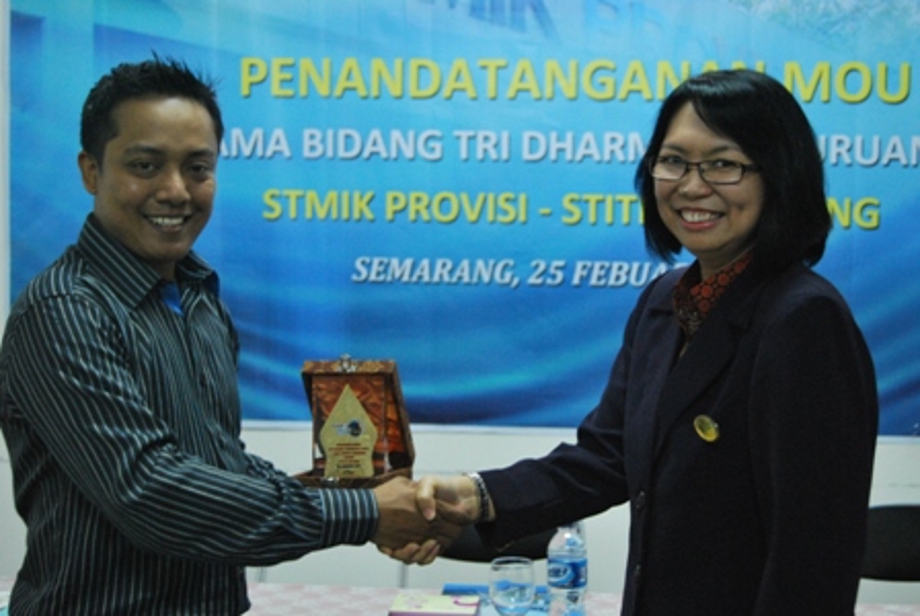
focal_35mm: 60
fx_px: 1535
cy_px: 308
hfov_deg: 33.4
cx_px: 460
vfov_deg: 22.7
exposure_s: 1/30
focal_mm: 40
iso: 1250
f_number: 5
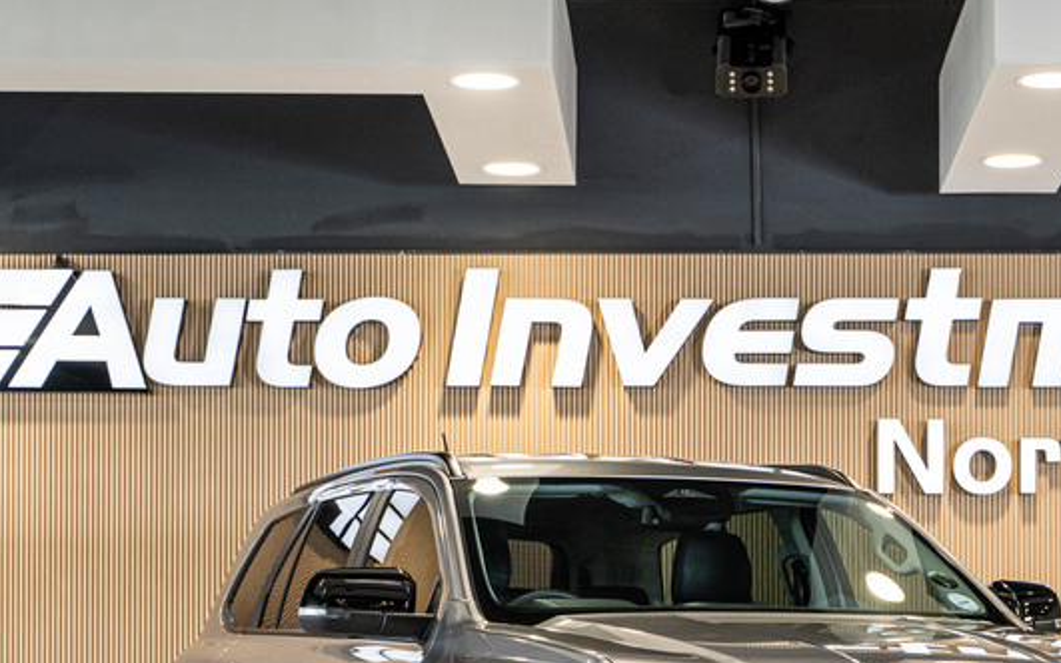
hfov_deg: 19.6
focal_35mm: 106
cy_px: 643
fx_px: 3065
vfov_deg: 12.2
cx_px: 698
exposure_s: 1/160
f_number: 4
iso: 640
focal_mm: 54
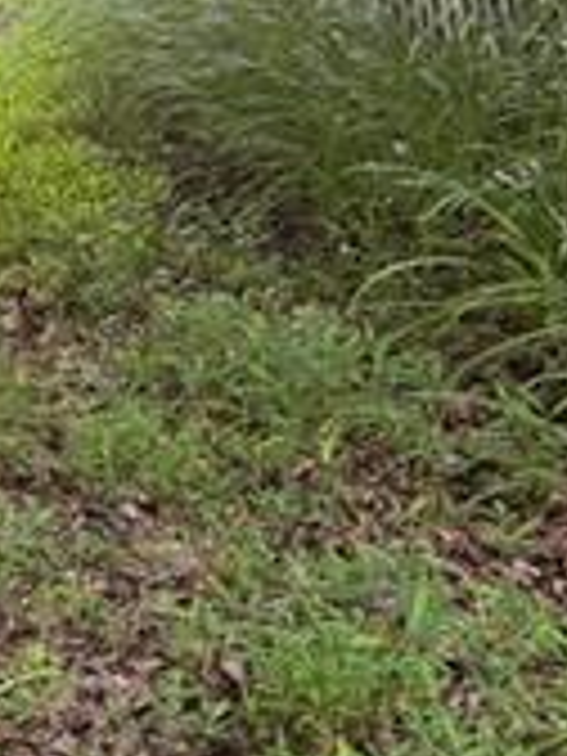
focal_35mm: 110
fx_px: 2402
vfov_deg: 17.8
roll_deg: -0.2
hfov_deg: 12.8
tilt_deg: -24.2
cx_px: -256
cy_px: 238
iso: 100
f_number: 1.78
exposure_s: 1/121
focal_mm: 6.76
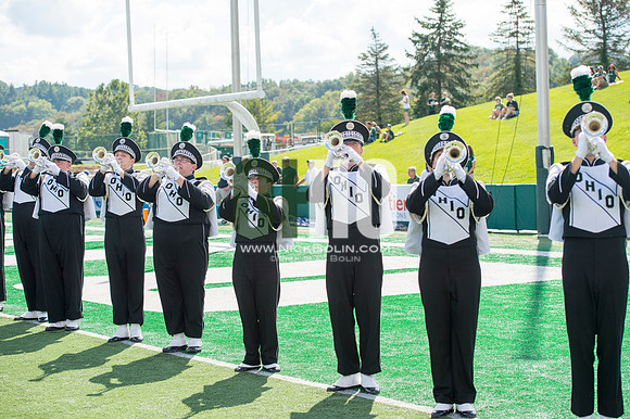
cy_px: 210
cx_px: 315
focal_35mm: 75
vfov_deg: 18.2
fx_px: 1312
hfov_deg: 27.0
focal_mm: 75
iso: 200
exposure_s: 1/1000
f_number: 4.5
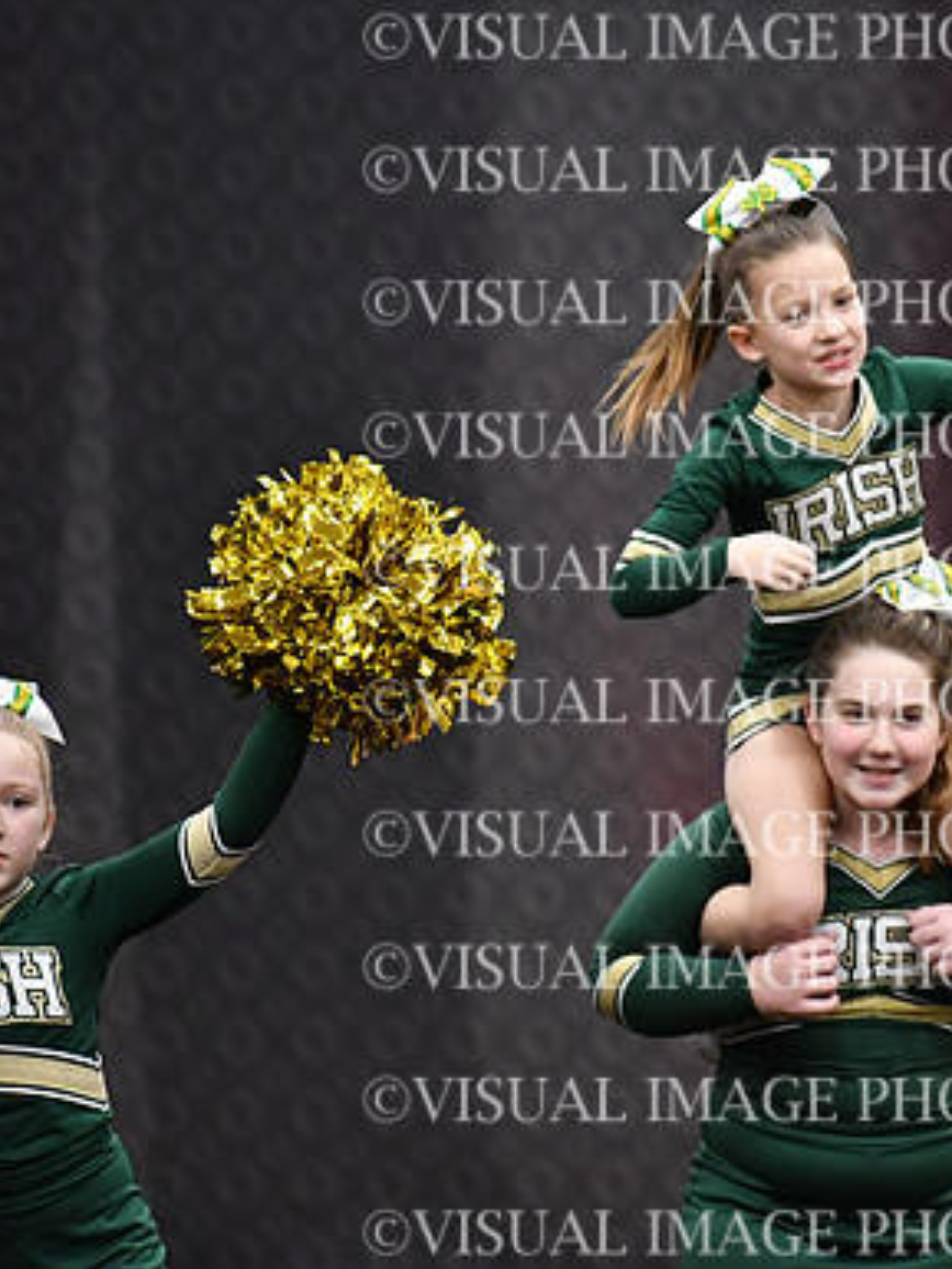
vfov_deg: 4.6
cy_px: 634
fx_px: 15942
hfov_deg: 3.4
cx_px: 840
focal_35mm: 435
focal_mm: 200
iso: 5000
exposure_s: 1/800
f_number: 2.8
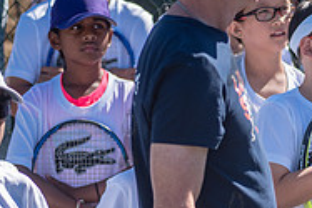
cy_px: 137
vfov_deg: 4.8
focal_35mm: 285
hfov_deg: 7.1
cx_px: 450
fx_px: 2472
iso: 200
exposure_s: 1/1600
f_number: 4
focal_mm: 92
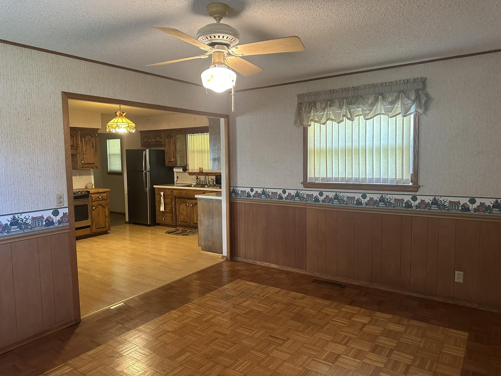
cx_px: 250
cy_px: 188
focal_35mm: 24
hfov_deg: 71.6
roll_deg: +0.3
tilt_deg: -3.9
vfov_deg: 56.8
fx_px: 347
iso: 500
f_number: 1.78
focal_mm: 6.86
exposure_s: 1/60
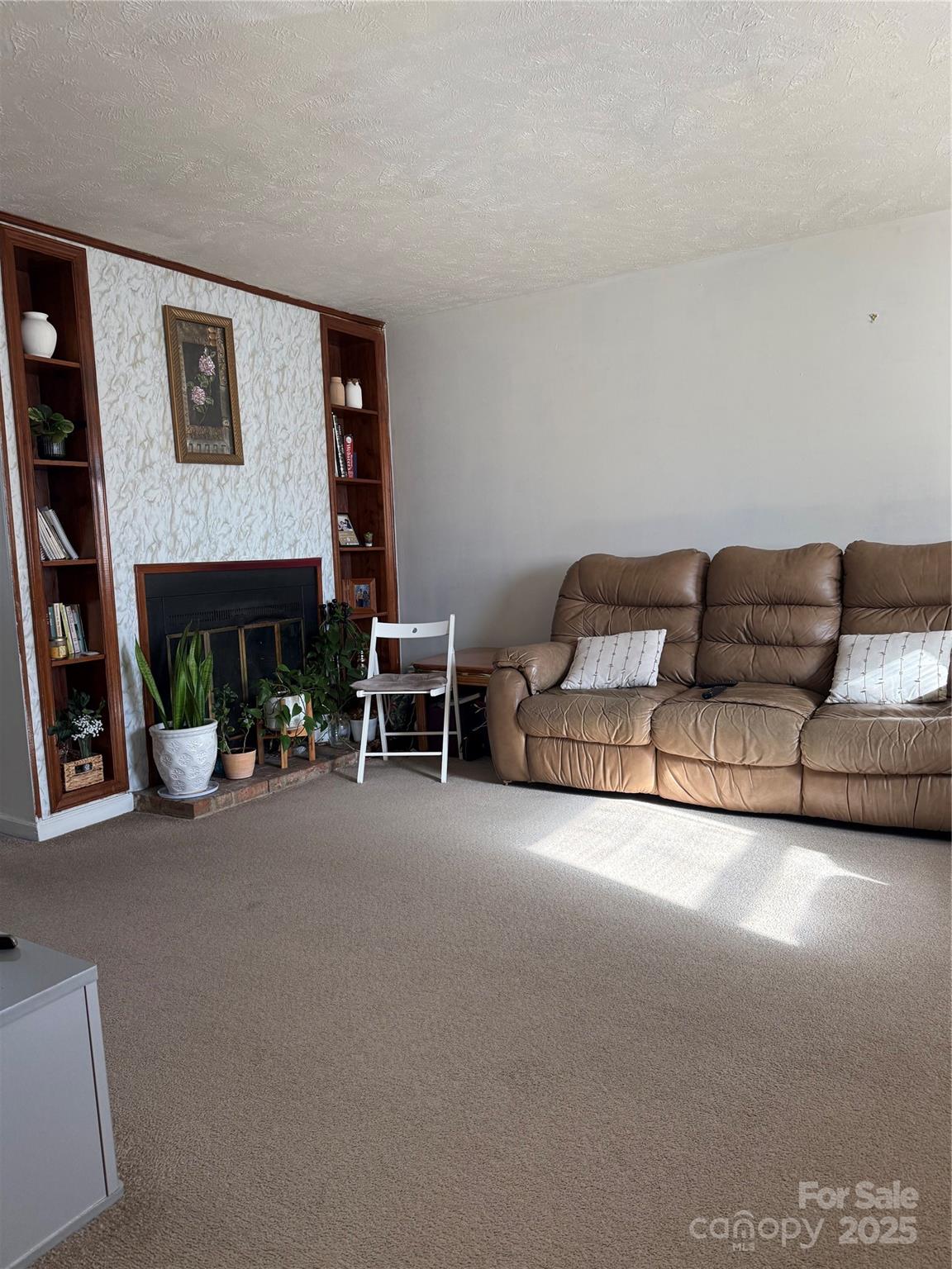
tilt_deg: -6.5
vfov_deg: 71.6
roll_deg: +1.9
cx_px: 476
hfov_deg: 56.8
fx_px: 880
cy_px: 634
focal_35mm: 24
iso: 160
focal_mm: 6.76
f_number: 1.78
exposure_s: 1/176
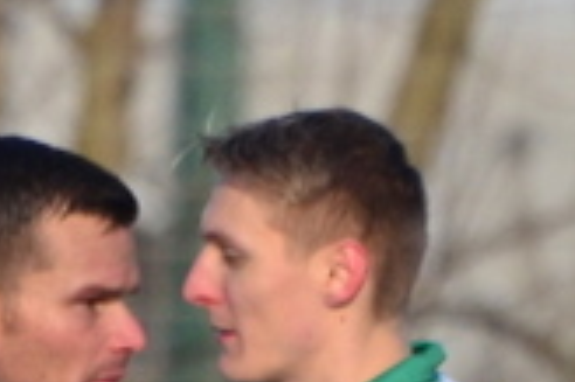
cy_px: 846
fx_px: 47198
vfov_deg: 0.5
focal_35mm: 2958
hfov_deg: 0.7
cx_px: -53
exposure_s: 1/2500
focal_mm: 270
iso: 800
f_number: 6.3
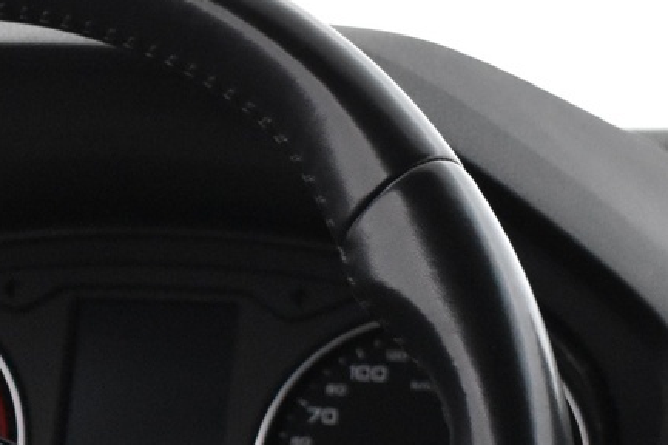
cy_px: 576
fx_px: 3020
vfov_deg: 8.3
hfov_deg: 12.3
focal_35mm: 163
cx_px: -187
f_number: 4.2
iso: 3200
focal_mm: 29
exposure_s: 1/40
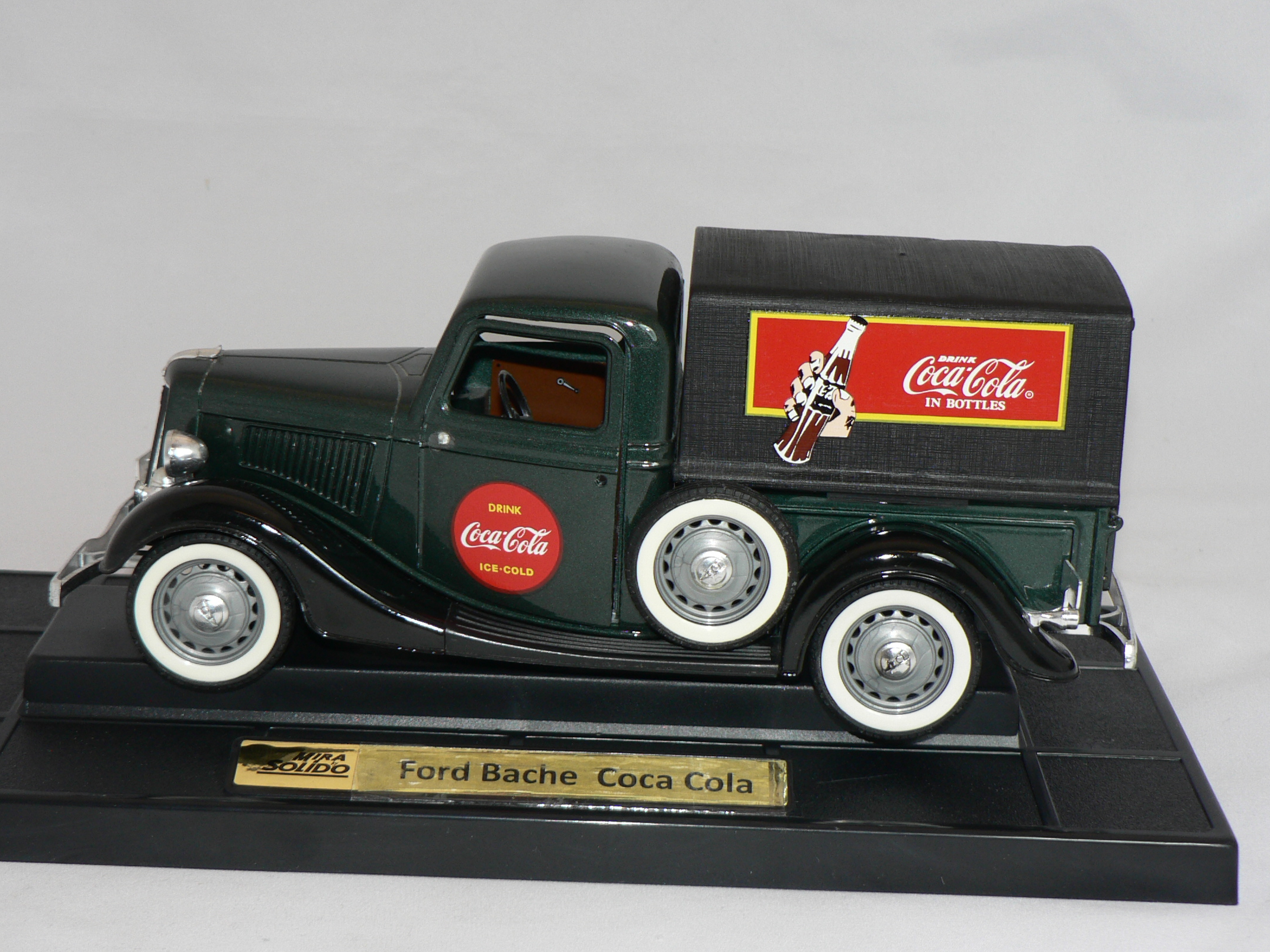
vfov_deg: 21.6
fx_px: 2495
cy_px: 489
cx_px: 566
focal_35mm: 68
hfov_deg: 28.5
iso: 80
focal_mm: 9.5
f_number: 3.2
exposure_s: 1/60
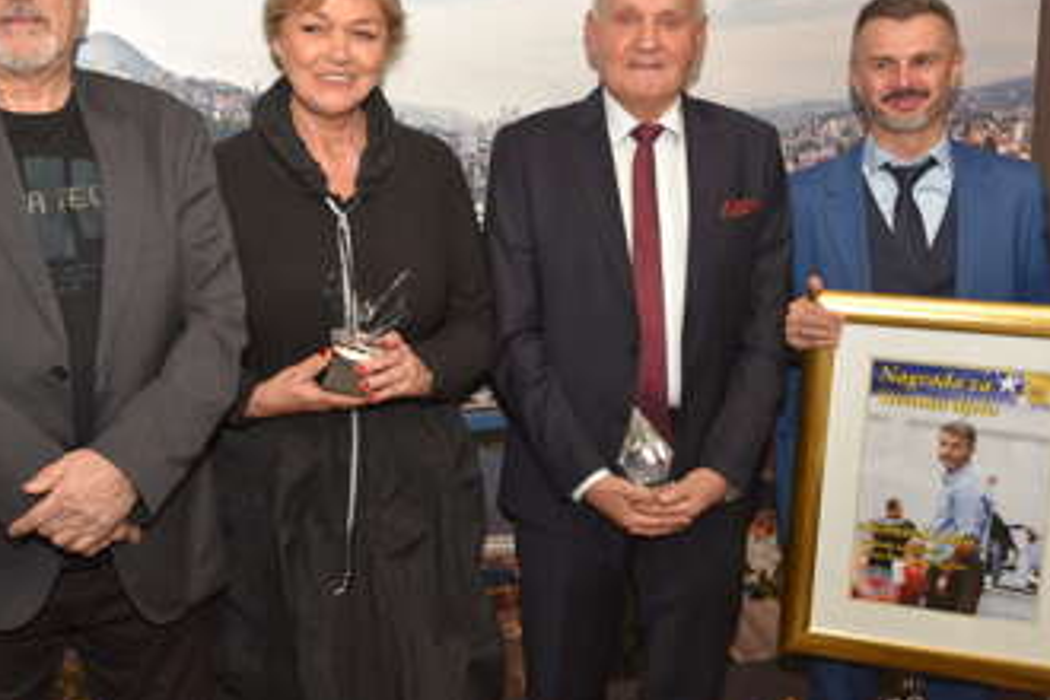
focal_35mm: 44
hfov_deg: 44.5
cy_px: 310
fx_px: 1283
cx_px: 488
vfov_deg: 30.5
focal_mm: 34
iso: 1000
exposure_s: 1/60
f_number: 7.1
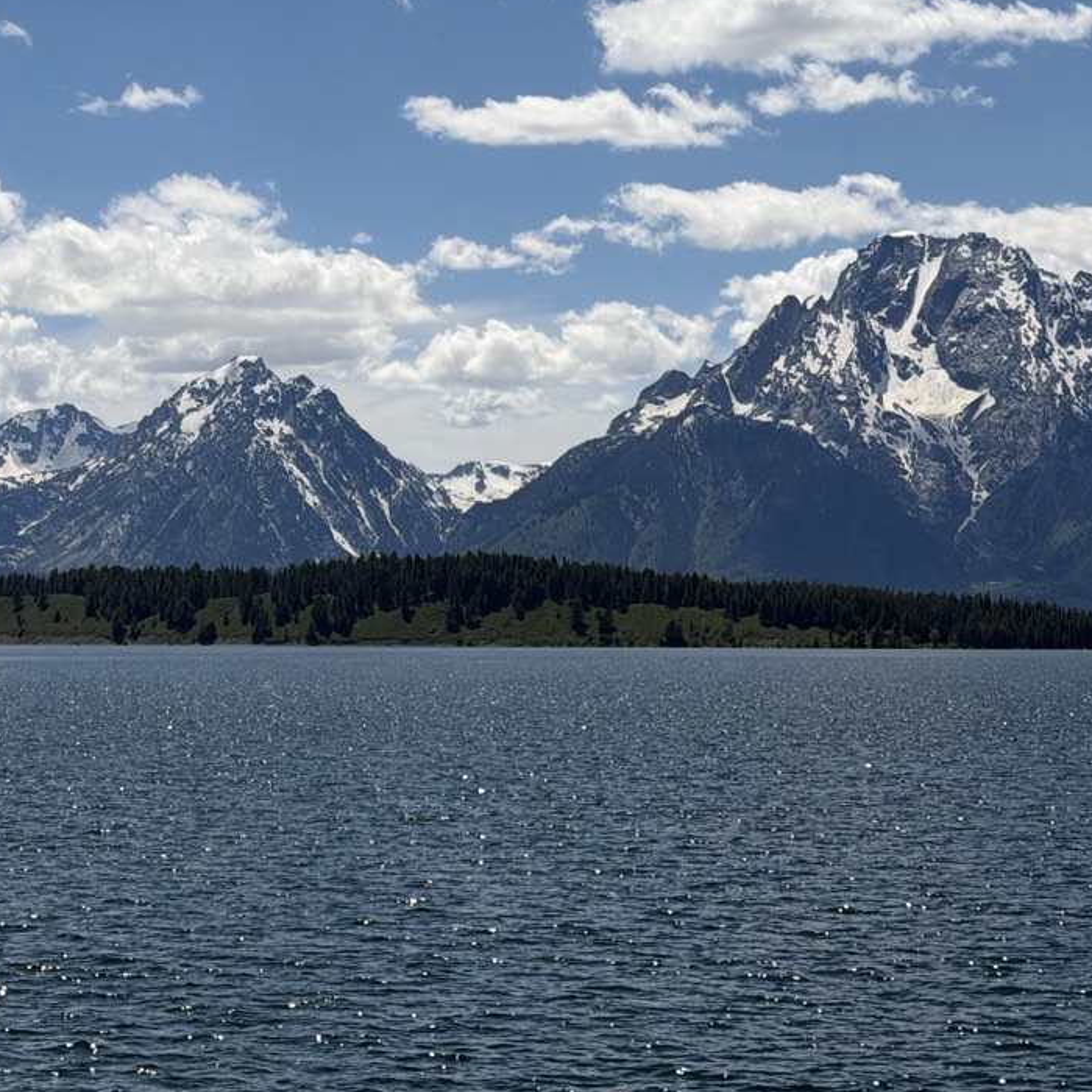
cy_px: 370
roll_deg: +0.5
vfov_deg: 17.9
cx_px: 158
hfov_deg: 17.7
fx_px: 3462
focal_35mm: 97
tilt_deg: +5.4
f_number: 1.78
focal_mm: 6.76
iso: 64
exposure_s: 1/11364
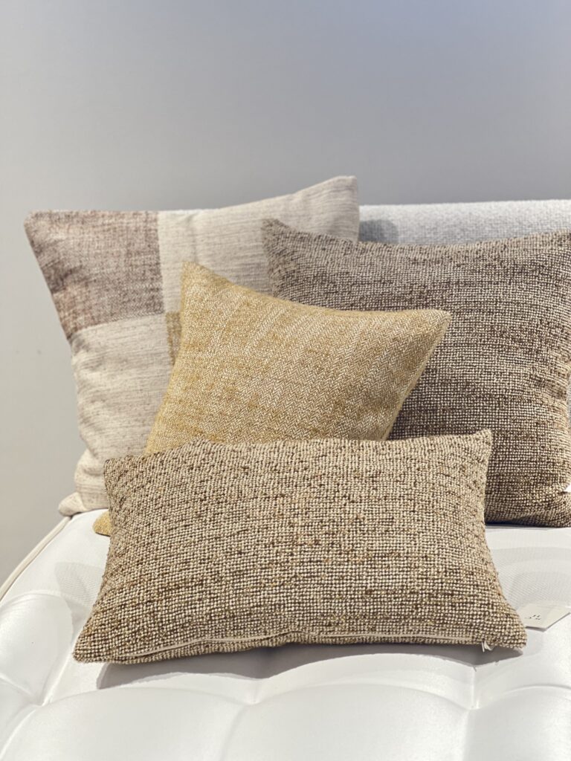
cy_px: 380
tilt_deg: -13.7
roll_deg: +3.2
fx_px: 1694
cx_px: 286
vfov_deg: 25.3
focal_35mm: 77
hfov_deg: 19.1
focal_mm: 9
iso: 200
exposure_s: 1/33
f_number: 2.8
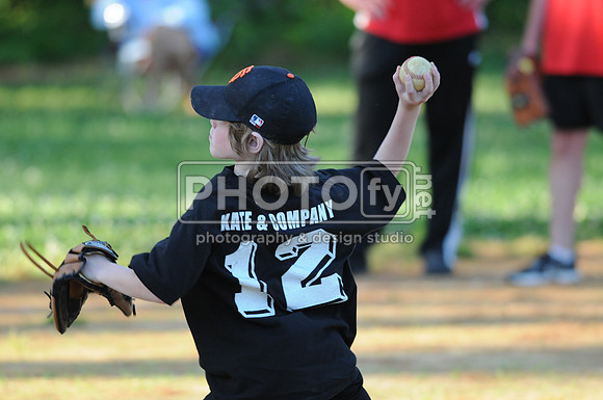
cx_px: 302
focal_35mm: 450
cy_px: 200
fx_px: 7527
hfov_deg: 4.6
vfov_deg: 3.0
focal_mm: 300
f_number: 4
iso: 800
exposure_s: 1/640
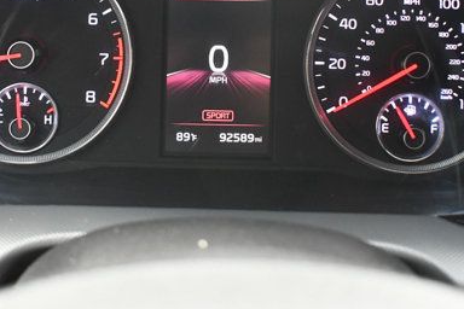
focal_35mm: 60
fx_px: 773
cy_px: 66
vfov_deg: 22.3
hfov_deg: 33.4
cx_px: 213
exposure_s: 1/125
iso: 2200
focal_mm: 24
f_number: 4
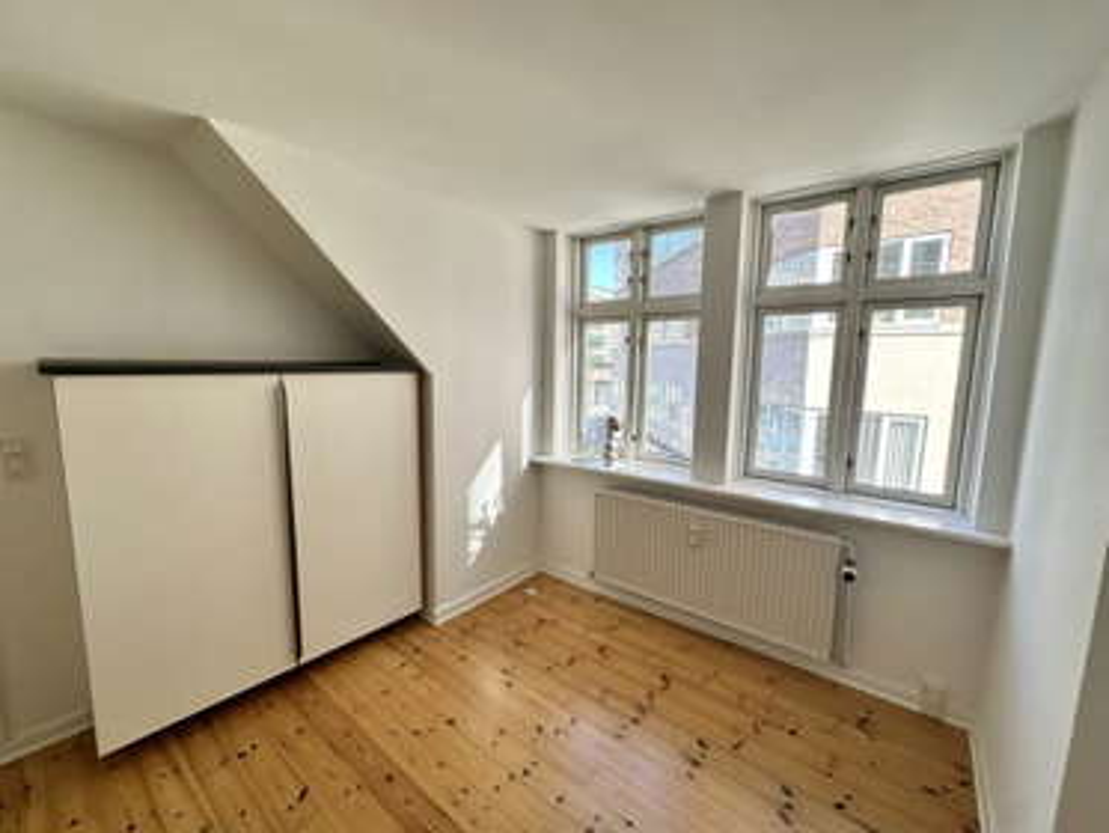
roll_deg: -0.8
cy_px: 416
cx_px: 554
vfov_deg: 85.7
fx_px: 449
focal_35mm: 14
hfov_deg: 102.0
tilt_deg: -4.9
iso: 40
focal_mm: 2.22
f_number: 2.2
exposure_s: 1/162
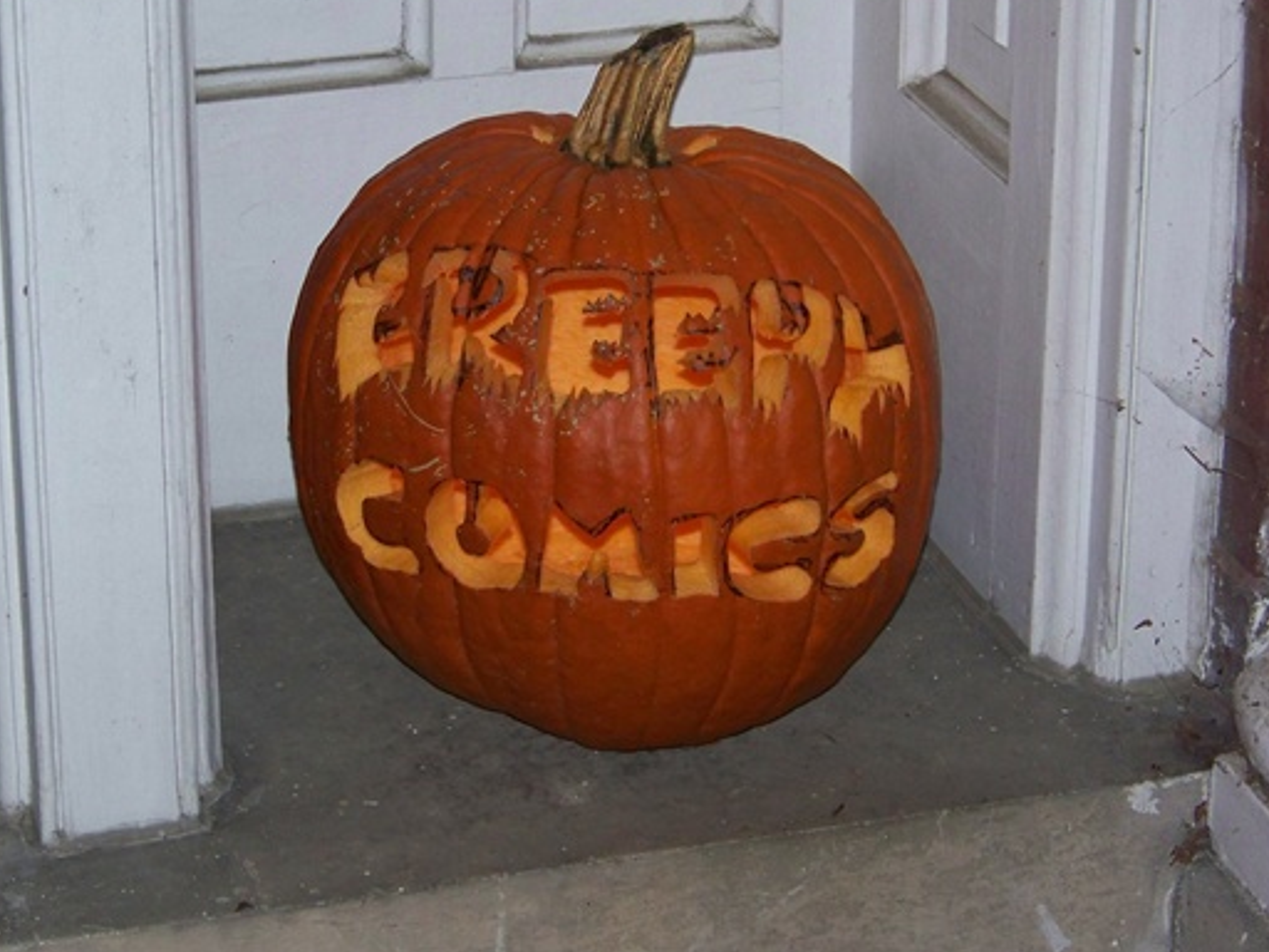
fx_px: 4656
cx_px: 643
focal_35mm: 127
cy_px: 414
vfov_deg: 11.7
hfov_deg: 15.5
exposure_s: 1/30
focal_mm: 17.6
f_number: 3.2
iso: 200
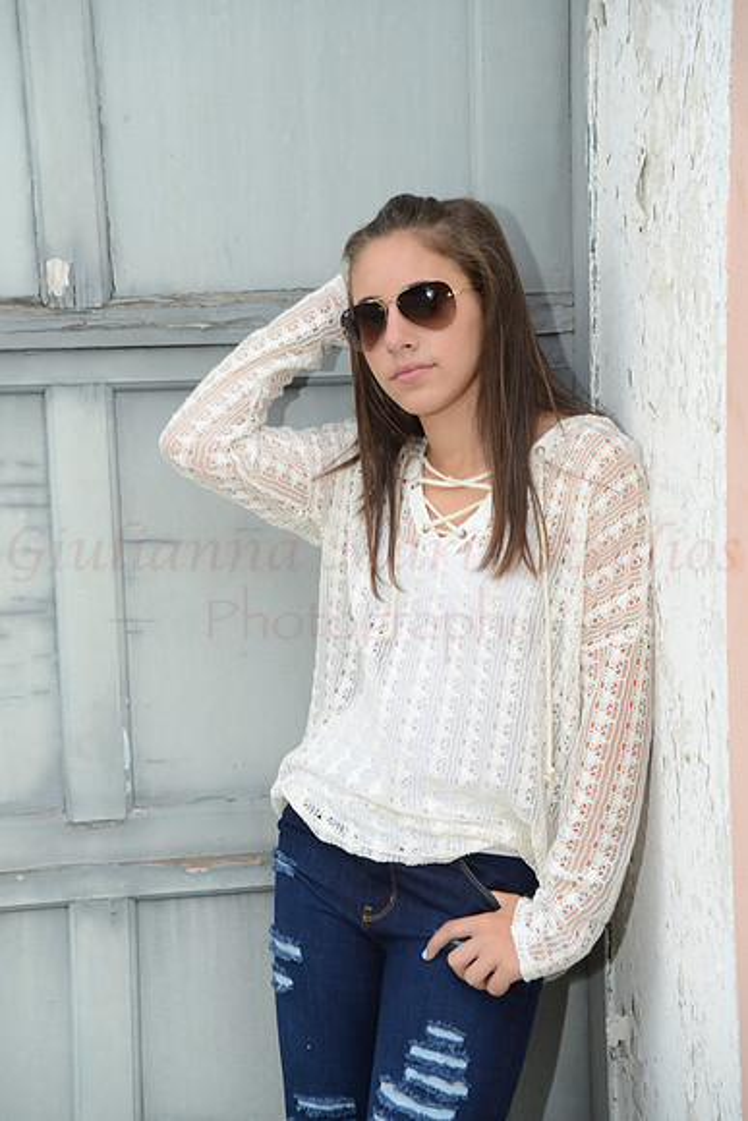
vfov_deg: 36.2
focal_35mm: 55
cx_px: 374
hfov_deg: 24.6
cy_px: 560
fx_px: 1713
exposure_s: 1/80
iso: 1600
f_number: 9
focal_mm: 55
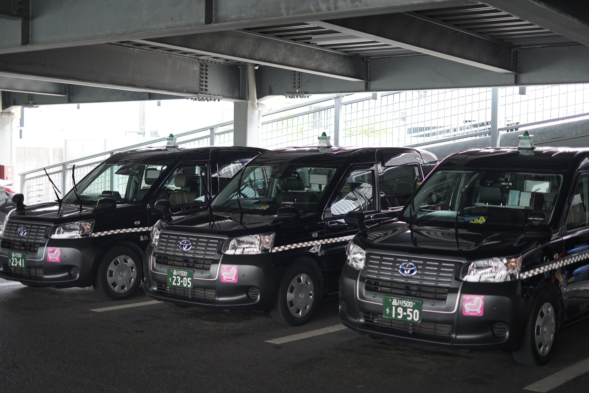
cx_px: 294
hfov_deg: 39.6
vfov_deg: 27.0
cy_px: 196
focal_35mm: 50
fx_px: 818
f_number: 2
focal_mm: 50
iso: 100
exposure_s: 1/80
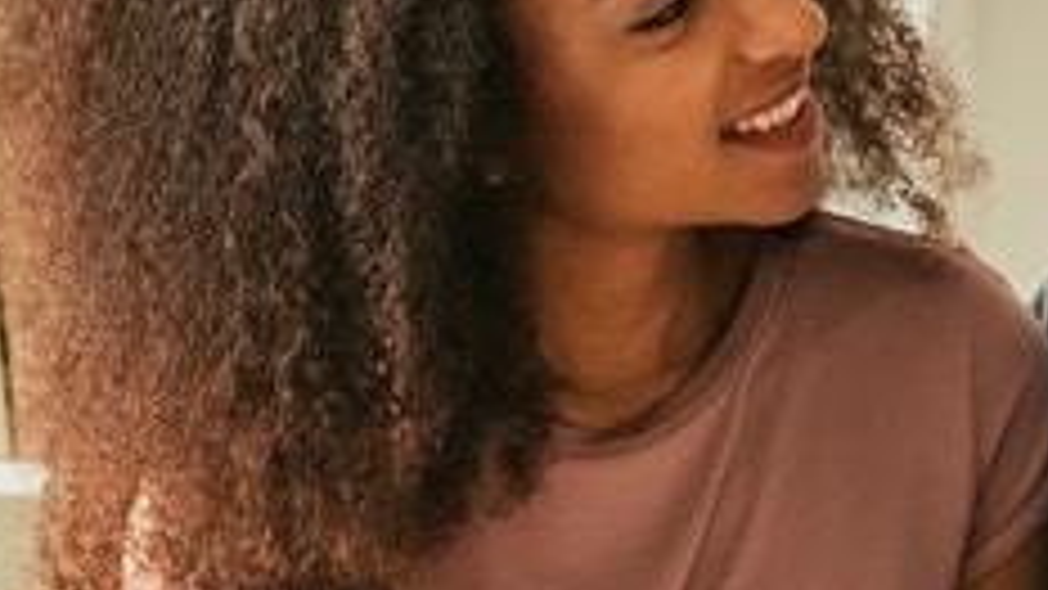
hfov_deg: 9.8
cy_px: 45
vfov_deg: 5.5
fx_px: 6085
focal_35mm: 219
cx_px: 760
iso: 400
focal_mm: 38
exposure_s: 1/200
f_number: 3.5
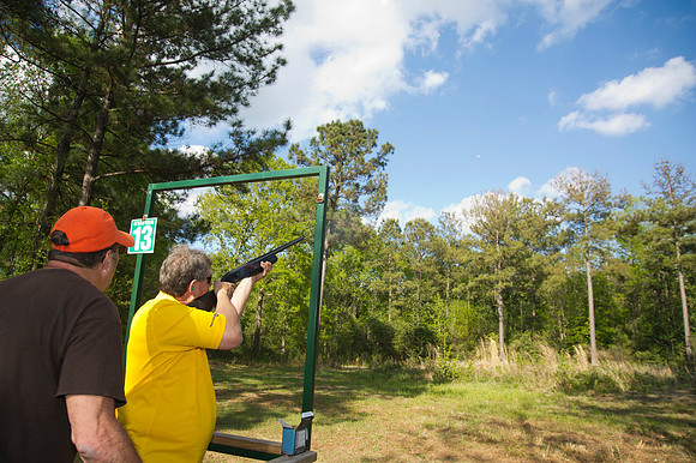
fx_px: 464
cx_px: 348
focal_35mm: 24
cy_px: 232
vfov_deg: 53.1
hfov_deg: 73.8
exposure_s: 1/200
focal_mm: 24
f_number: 5.6
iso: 100
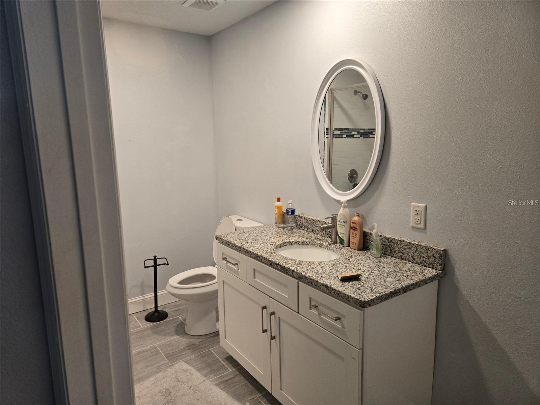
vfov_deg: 58.9
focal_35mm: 23
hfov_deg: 73.9
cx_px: 270
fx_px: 359
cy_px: 202
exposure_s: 1/120
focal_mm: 5.4
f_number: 1.8
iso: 200
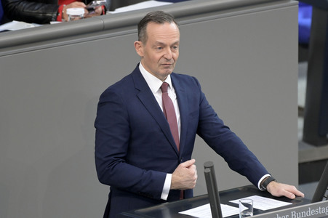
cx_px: 164
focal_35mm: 400
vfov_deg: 3.4
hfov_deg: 5.2
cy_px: 109
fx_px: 3642
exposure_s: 1/400
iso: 8000
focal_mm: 400
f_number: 5.6
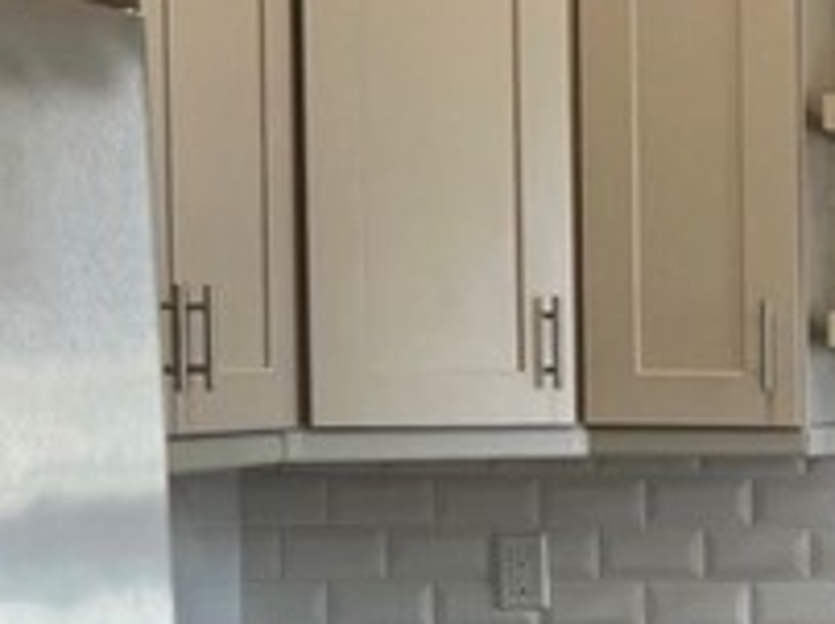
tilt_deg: -4.2
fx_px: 3180
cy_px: 545
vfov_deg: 11.2
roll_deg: -0.5
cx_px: 1616
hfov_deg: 13.1
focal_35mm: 132
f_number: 1.5
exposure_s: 1/170
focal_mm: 5.7
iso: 50
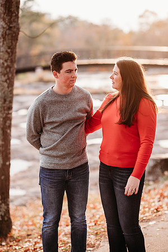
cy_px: 126
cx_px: 84
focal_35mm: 85
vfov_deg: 23.9
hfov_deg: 16.1
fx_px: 595
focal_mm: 85
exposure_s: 1/400
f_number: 2.2
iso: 320
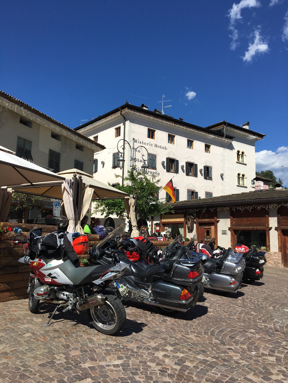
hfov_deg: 48.2
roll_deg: -0.5
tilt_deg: +7.1
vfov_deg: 61.7
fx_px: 322
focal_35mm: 29
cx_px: 144
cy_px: 192
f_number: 2.2
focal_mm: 4.15
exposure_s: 1/2564
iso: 25
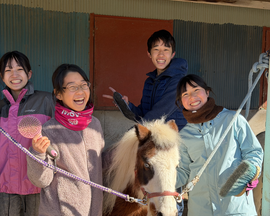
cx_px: 116
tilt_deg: -6.3
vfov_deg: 27.1
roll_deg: -1.5
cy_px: 120
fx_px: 448
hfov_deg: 33.5
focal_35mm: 56
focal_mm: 6.76
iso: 100
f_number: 1.78
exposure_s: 1/1070
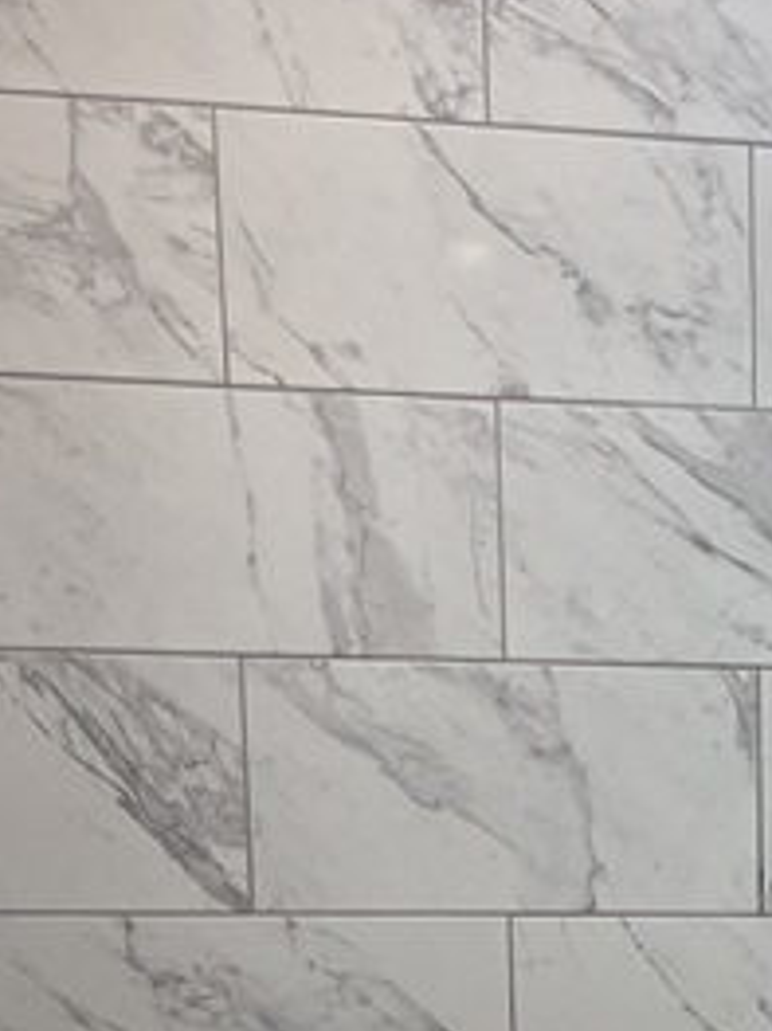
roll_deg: -0.9
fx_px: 2172
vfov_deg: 24.8
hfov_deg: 18.6
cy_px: 1137
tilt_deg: -6.8
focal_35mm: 73
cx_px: 1031
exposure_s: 1/120
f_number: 1.6
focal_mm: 5.1
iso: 80
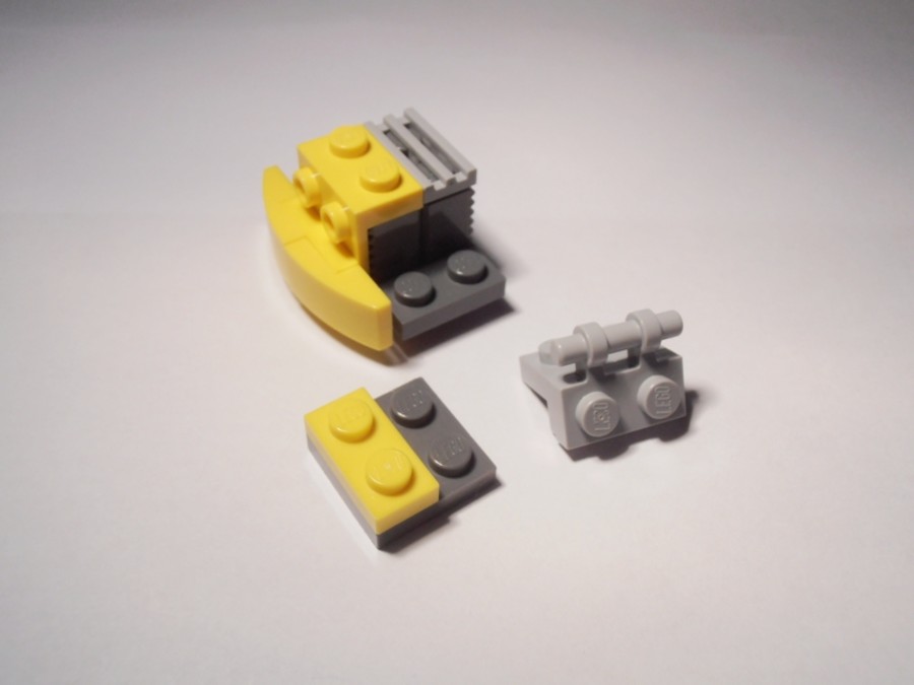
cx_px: 457
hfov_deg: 50.1
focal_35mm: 37
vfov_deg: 38.7
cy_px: 342
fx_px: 977
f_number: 3.9
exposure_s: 1/200
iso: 80
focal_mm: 6.61
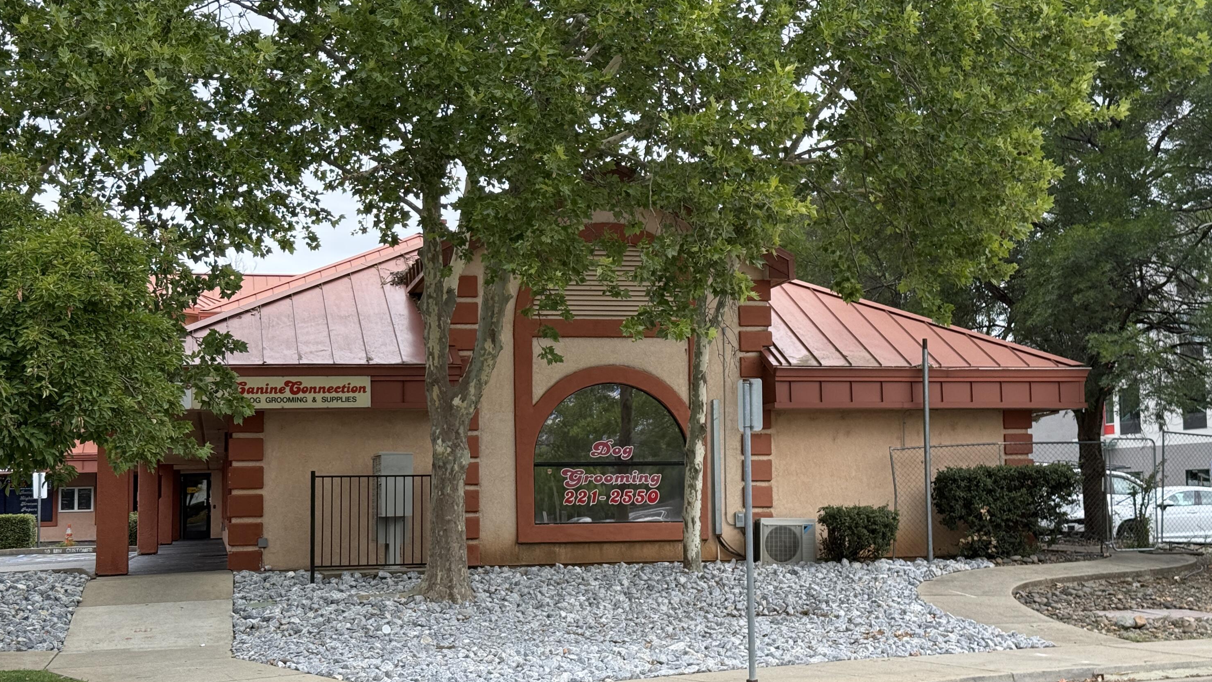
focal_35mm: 53
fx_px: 1703
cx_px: 611
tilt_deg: +5.1
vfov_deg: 22.6
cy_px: 336
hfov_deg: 39.2
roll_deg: +0.6
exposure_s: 1/1795
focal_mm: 6.76
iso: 100
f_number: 1.78
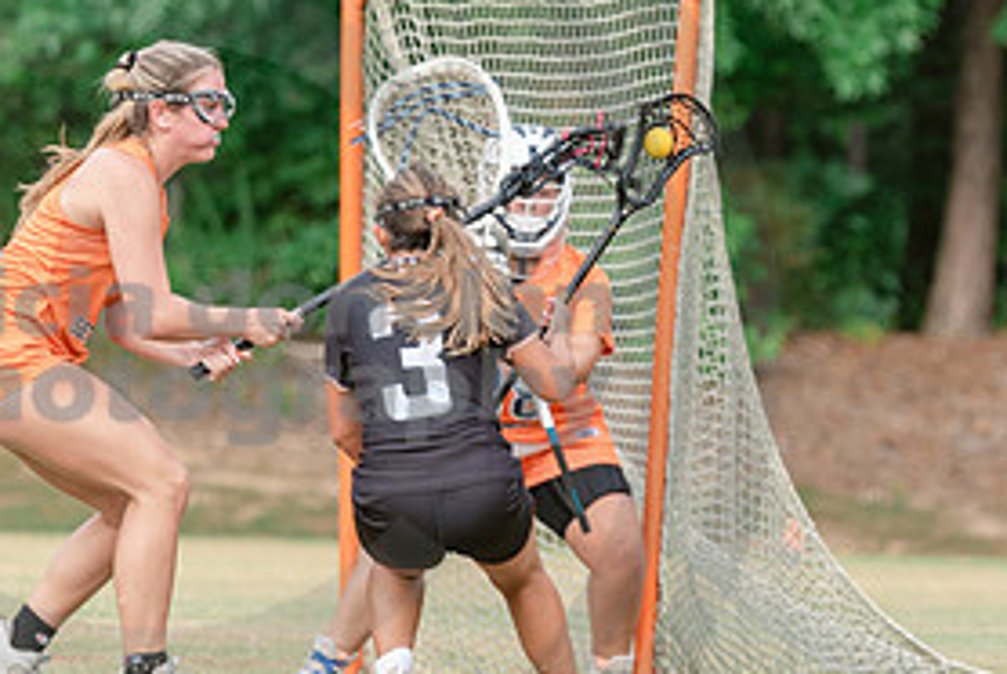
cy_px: 331
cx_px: 703
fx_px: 17221
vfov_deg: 2.2
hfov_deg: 3.3
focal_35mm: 615
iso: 250
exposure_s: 1/640
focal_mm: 185
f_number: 3
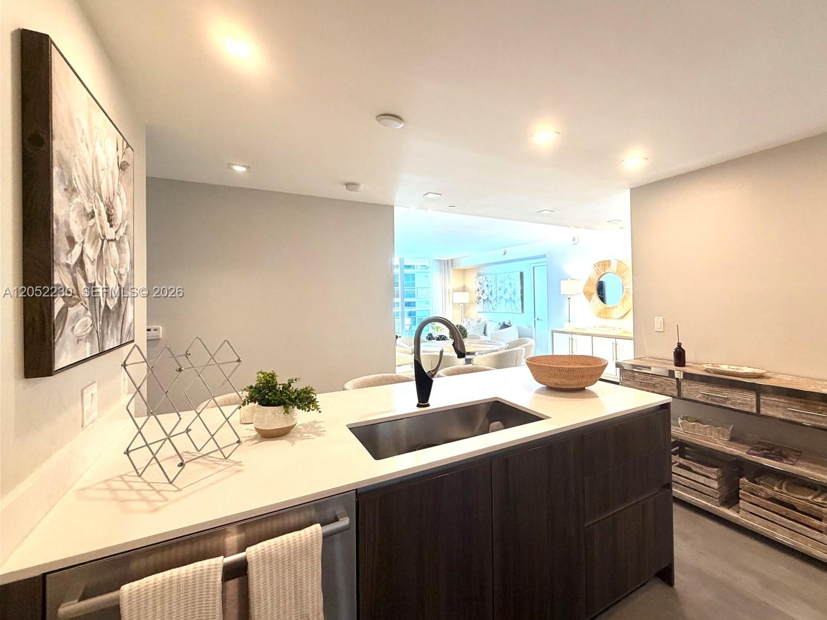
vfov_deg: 78.0
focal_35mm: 16
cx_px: 472
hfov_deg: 93.9
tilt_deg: +0.9
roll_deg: +1.3
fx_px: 382
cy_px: 293
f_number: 2.2
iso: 250
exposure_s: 1/60
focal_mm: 2.22
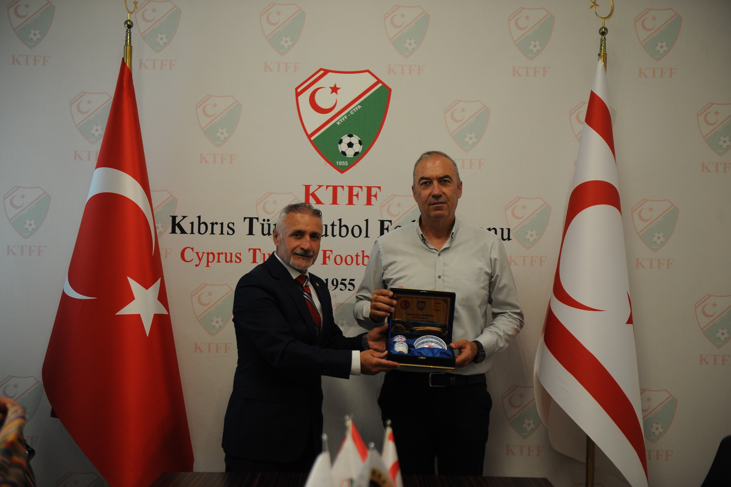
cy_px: 244
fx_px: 1015
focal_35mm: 50
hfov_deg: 39.6
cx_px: 366
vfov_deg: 27.0
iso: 1000
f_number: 2.8
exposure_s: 1/320
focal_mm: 50
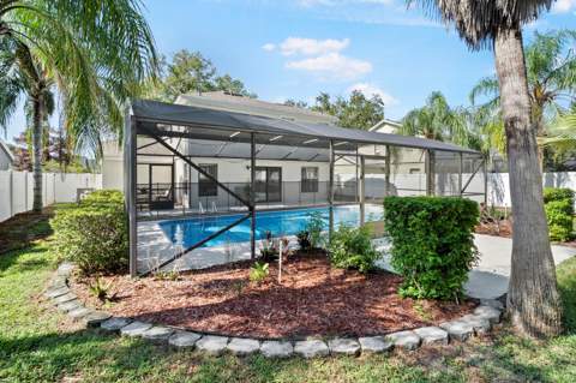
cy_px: 192
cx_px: 288
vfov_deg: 73.6
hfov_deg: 96.8
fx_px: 256
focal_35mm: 16
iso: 800
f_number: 9
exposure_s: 1/250
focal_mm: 16
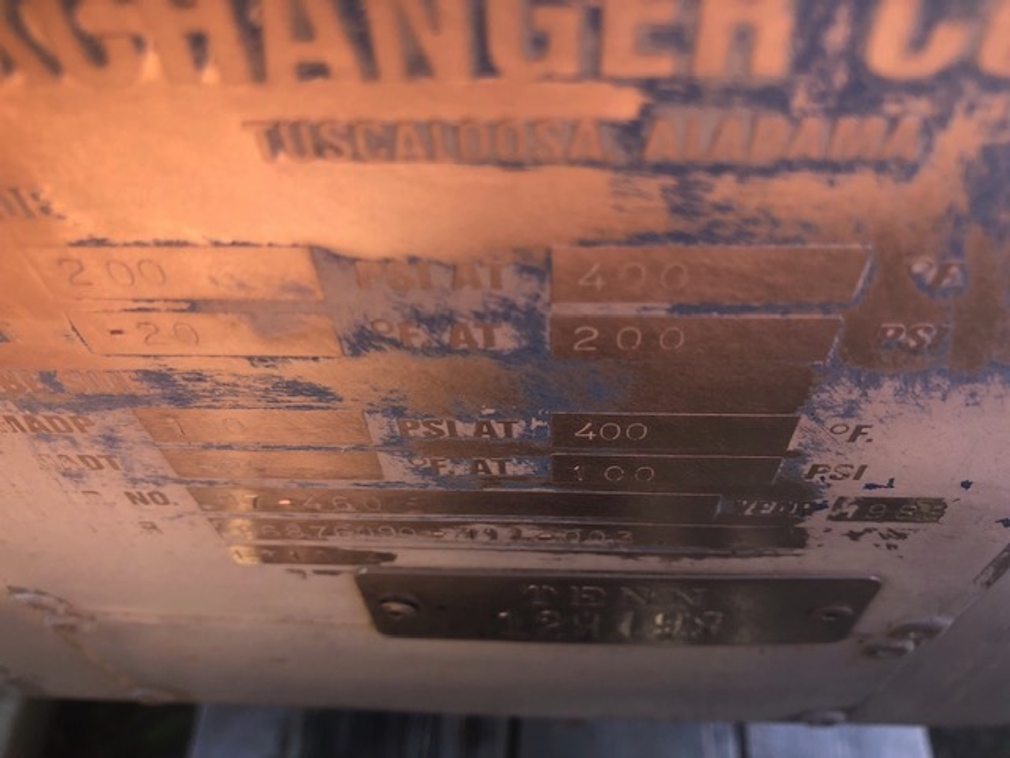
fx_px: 817
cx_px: 505
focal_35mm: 28
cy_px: 379
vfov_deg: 49.7
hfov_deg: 63.4
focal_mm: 3.99
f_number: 1.8
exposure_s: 1/120
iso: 50
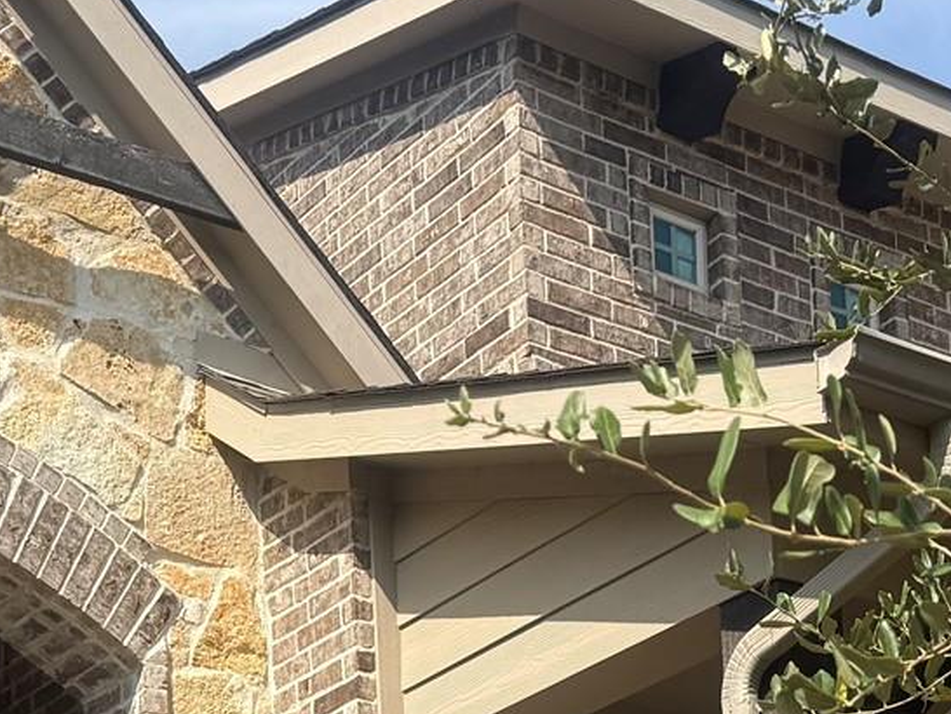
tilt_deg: +9.6
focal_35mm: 90
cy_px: 1092
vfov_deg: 15.1
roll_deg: +2.1
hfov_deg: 21.7
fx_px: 2474
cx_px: 538
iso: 80
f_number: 1.78
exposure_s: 1/2801
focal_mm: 6.76
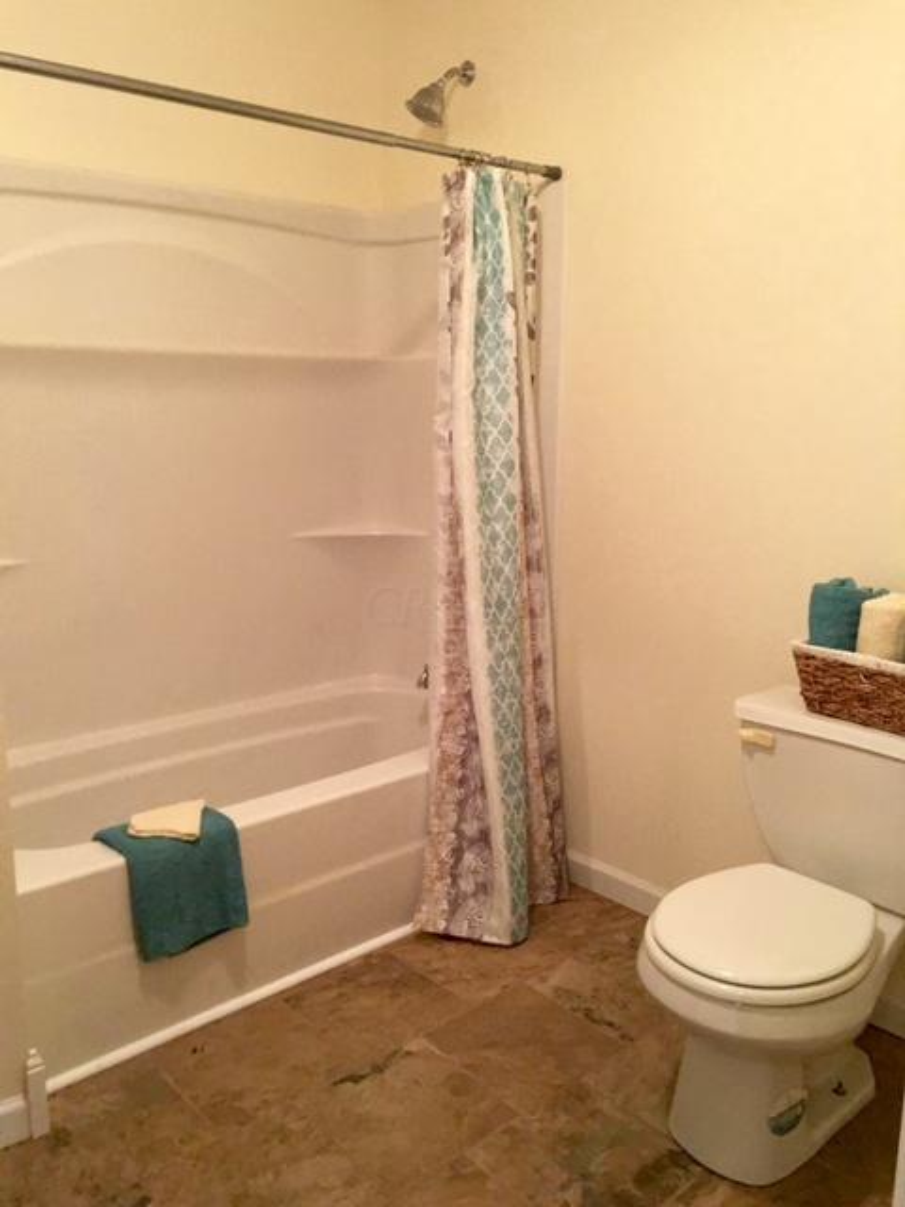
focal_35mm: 29
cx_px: 452
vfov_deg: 61.7
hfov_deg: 48.2
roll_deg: -0.1
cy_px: 604
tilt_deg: -9.0
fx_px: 1011
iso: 100
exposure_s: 1/15
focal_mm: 4.15
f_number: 2.2
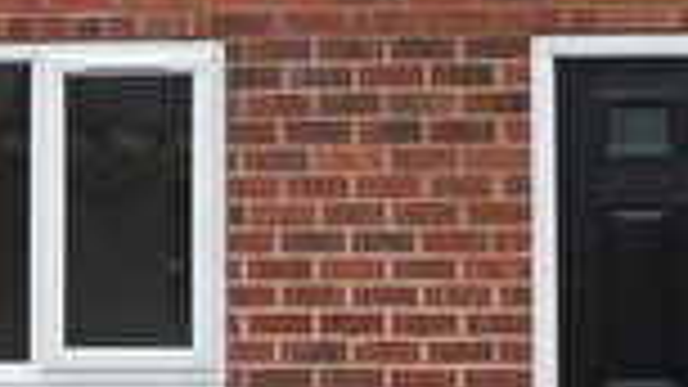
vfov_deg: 7.3
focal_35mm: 164
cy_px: -79
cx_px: 110
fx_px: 2991
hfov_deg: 13.0
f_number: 3.6
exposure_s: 1/100
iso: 100
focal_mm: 5.9
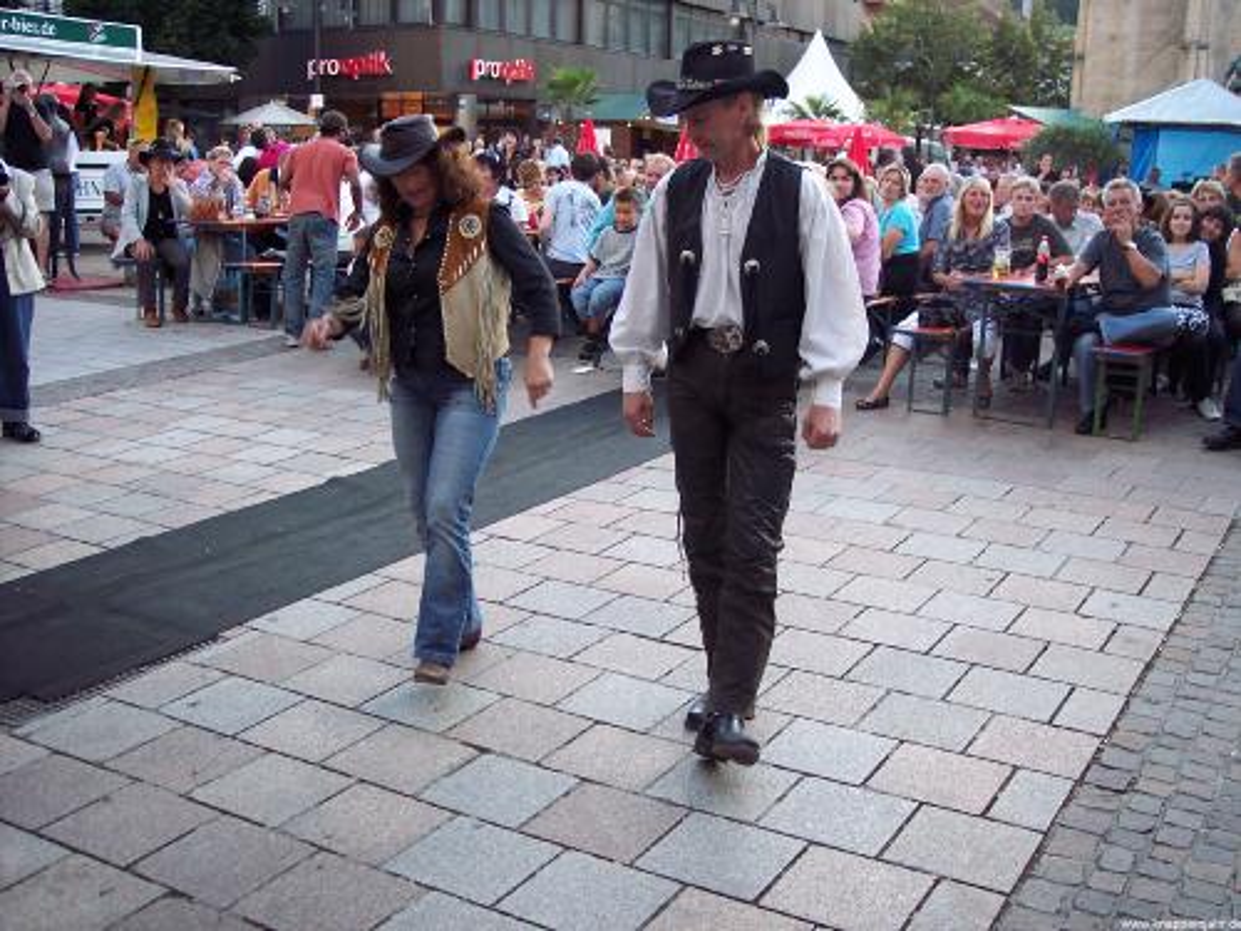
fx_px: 1398
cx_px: 620
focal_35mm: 39
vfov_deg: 36.8
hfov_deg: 47.9
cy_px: 466
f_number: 2.8
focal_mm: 8
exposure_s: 1/90
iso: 100
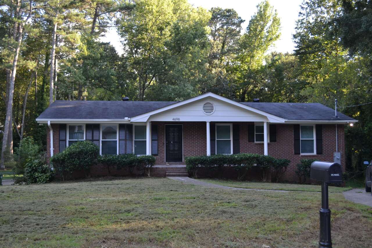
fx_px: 372
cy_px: 124
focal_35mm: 36
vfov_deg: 36.9
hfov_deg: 53.1
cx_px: 186
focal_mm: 24
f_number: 4
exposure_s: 1/125
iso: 220
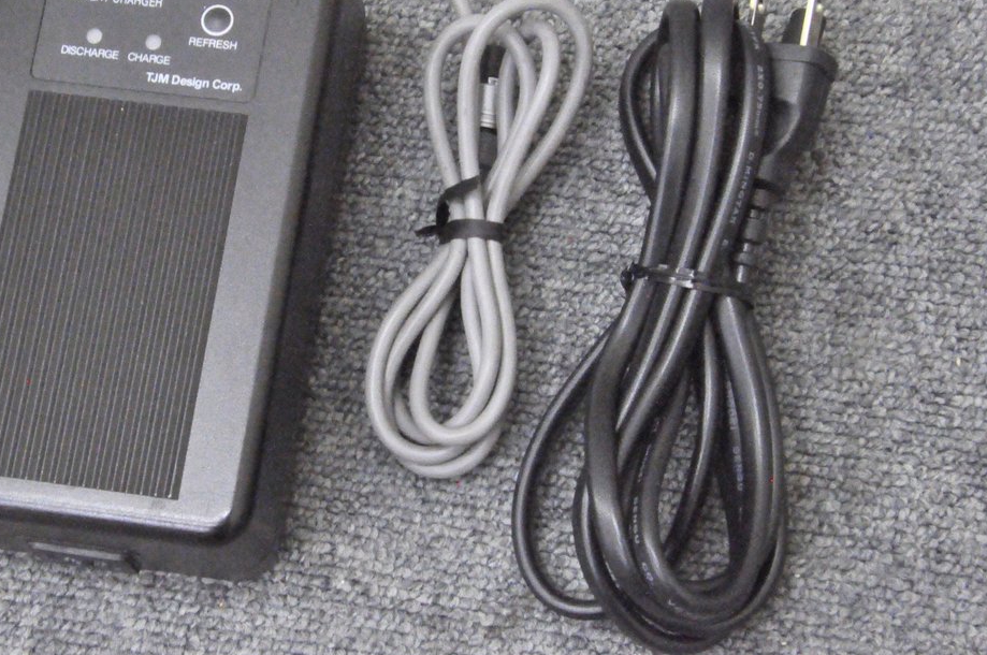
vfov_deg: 14.5
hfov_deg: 21.6
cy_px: 232
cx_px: 345
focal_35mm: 94
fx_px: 2574
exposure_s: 1/20
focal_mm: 48
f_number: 25
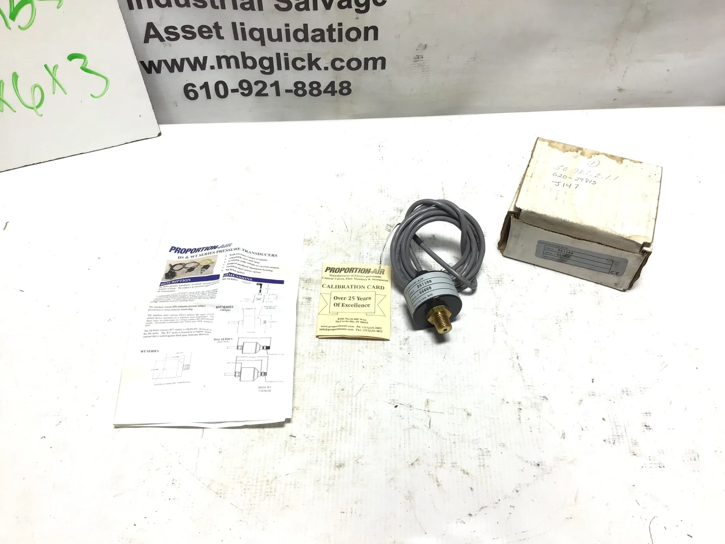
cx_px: 362
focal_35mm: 31
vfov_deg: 45.4
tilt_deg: -52.2
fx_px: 649
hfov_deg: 58.4
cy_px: 272
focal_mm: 3.3
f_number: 2.4
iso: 25
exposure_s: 1/167
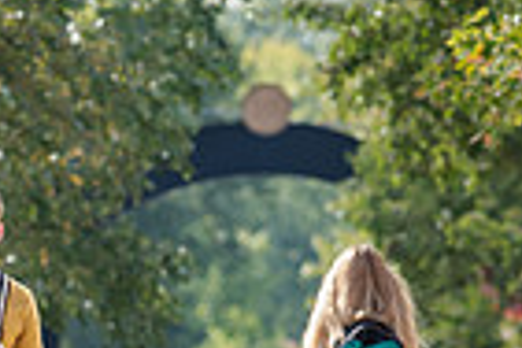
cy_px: 339
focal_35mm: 1232
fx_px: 17863
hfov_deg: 1.7
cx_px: 93
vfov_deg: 1.1
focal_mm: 300
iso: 320
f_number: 6.3
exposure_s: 1/400
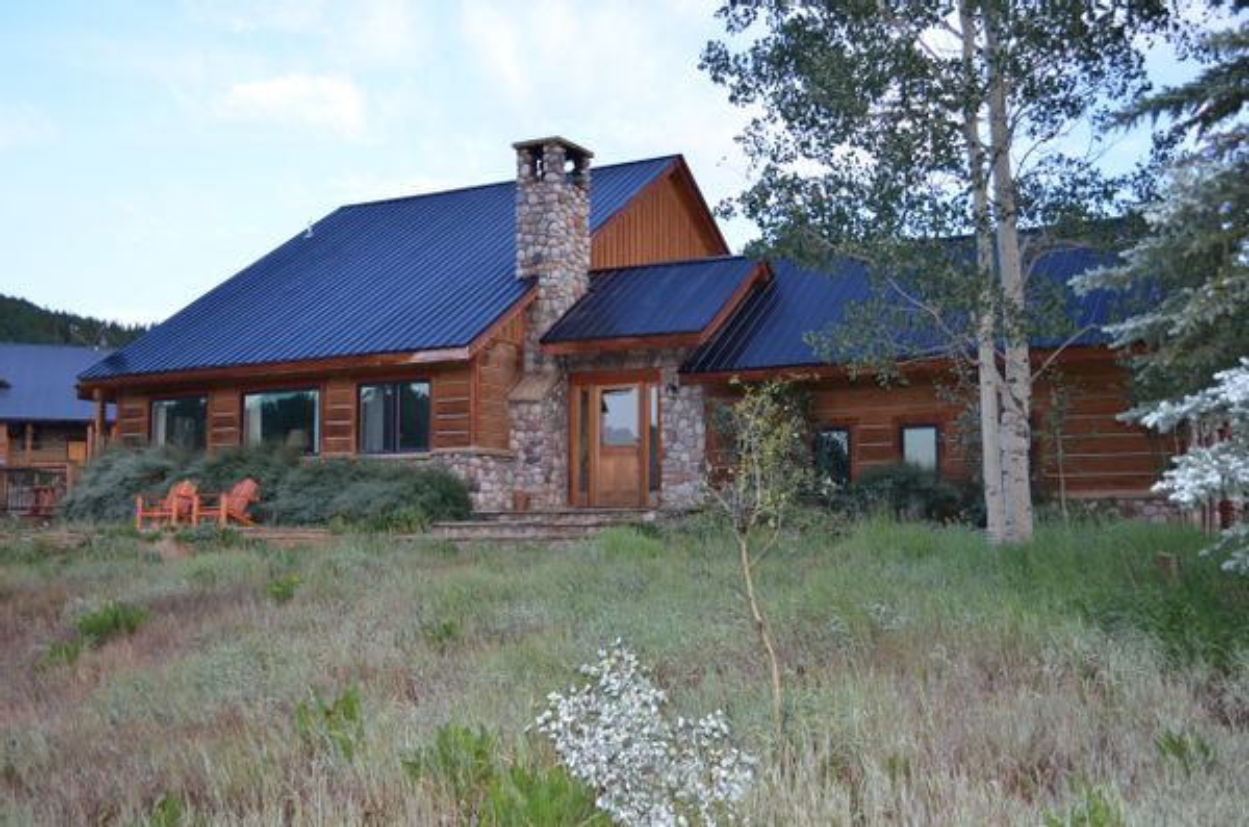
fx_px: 1350
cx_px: 624
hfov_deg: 49.7
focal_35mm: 39
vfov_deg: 34.0
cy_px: 414
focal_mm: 26
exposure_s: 1/125
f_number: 4.2
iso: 400
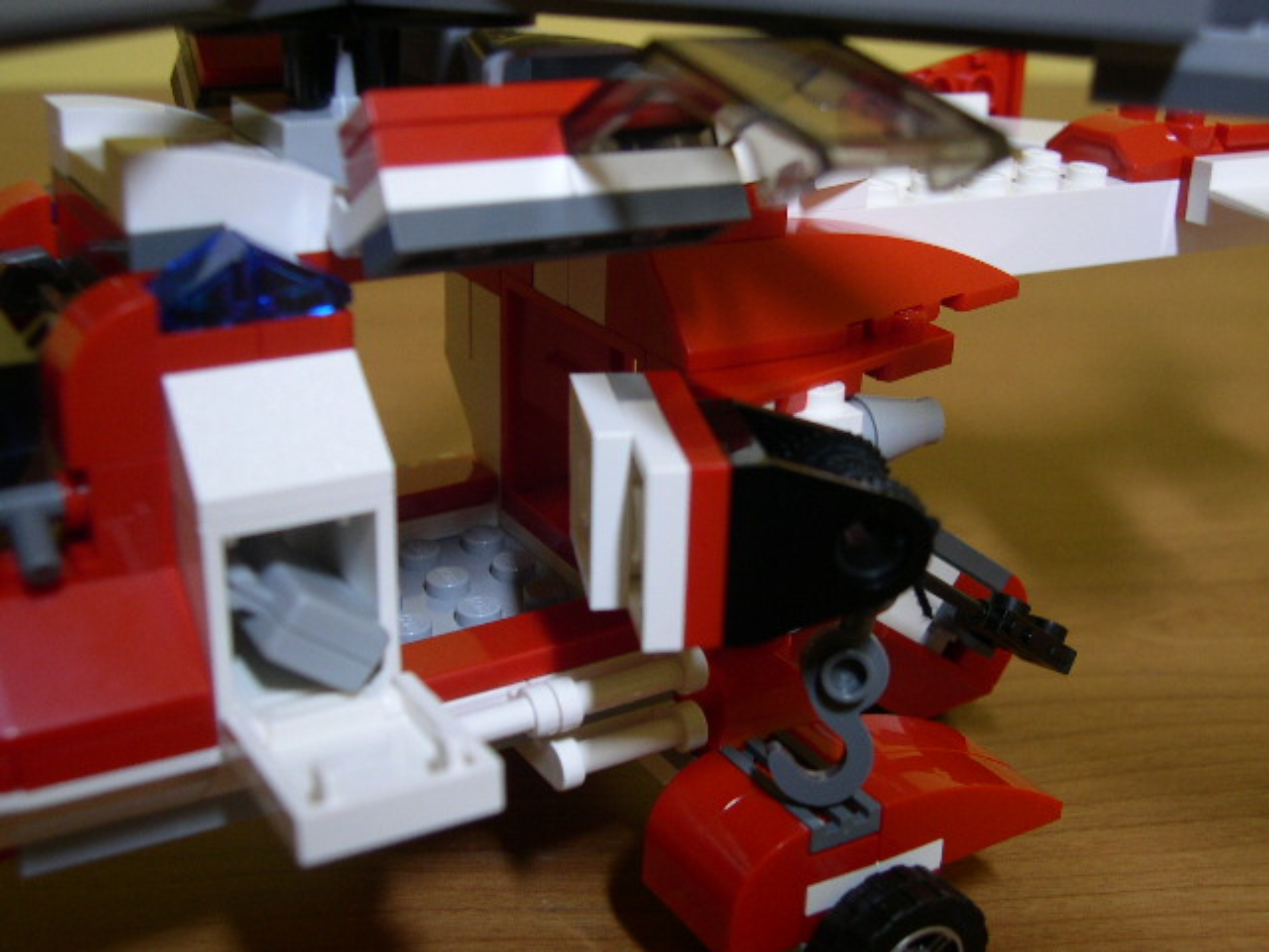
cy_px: 476
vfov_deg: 34.3
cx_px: 634
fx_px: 1540
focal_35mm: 42
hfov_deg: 44.8
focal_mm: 9
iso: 135
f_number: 2.9
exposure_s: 1/4.8
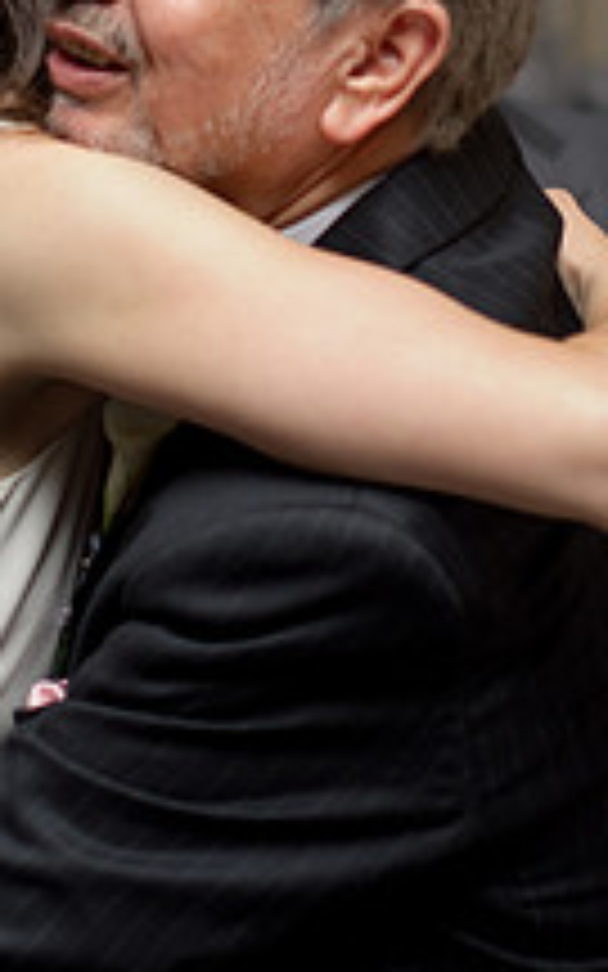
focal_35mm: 159
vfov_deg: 13.0
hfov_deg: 8.2
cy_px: 86
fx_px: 4215
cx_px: 200
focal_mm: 50
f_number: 2.8
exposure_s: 1/180
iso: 400
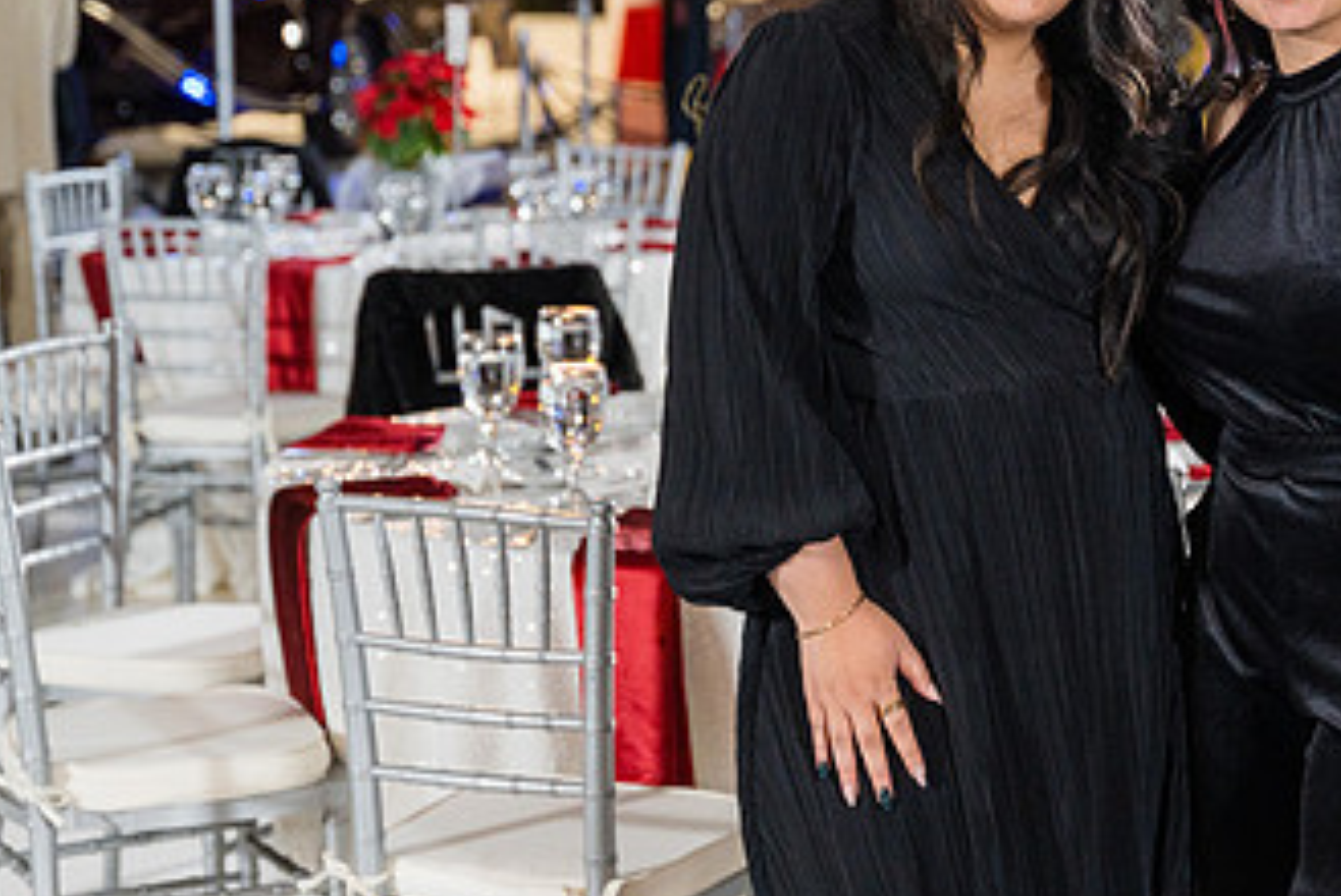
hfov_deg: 21.3
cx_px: 995
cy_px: 275
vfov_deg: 14.4
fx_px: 3542
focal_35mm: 95
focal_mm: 53.9
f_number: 2.8
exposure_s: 1/250
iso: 3200
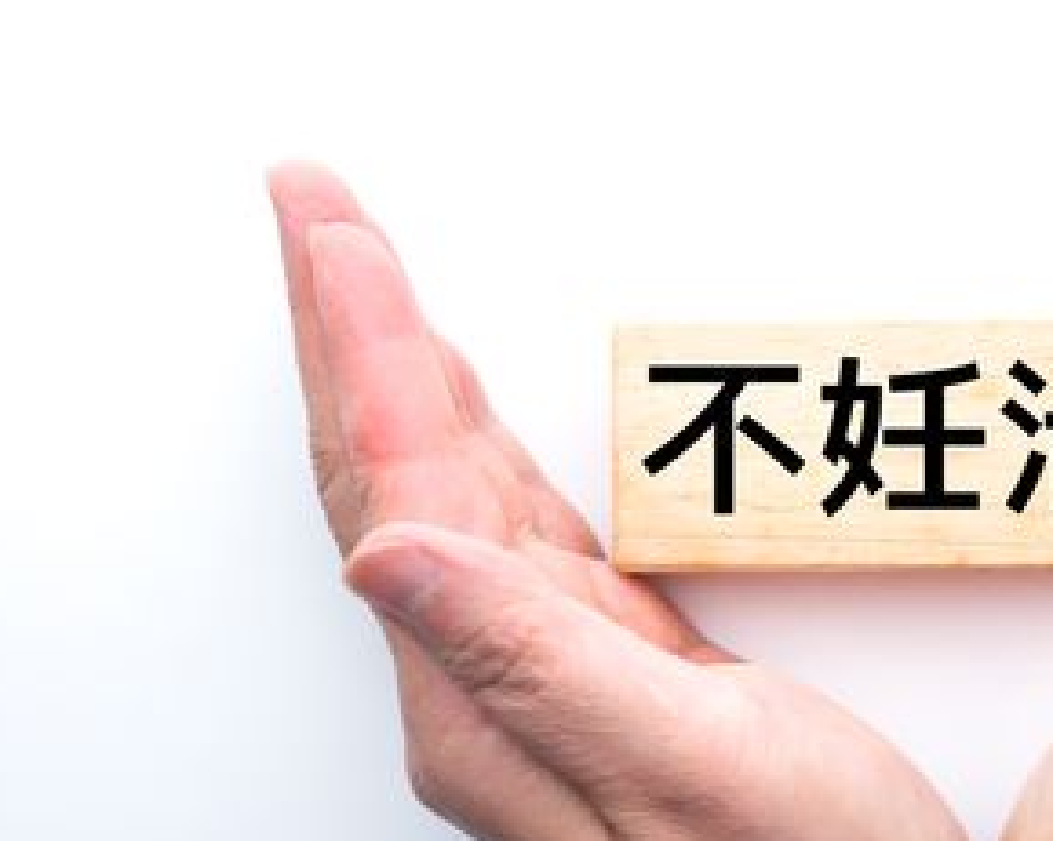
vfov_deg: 16.5
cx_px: 987
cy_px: 426
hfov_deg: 20.1
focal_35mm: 93
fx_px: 2897
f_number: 8
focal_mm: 44
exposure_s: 1/100
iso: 500
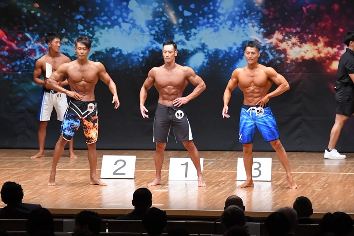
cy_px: 118
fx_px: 1838
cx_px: 177
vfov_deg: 7.3
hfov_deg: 11.0
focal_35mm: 187
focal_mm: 125
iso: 8000
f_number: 5.6
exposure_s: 1/400
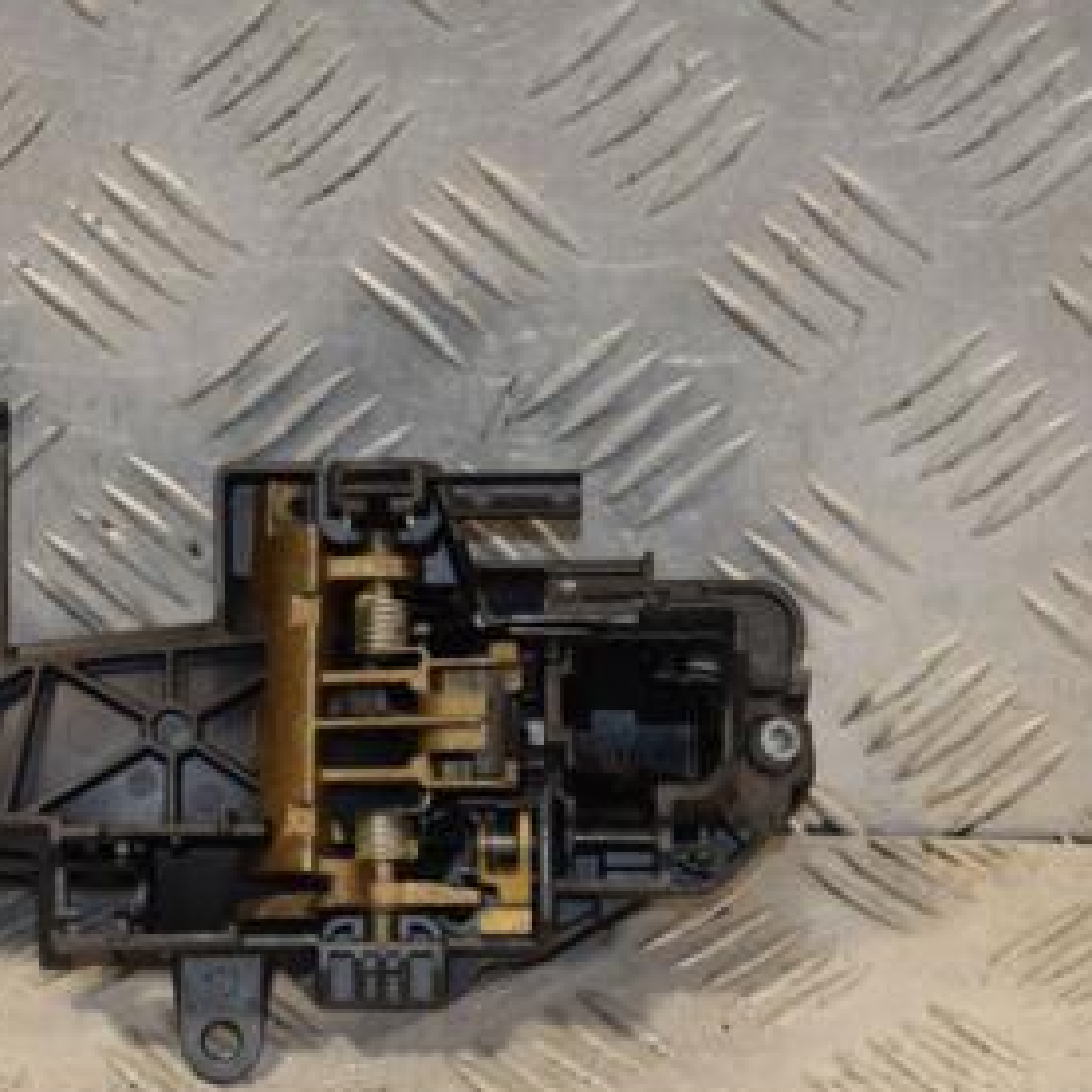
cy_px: 741
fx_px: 5710
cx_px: 213
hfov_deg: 10.9
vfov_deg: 10.9
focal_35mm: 160
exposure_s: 1/200
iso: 800
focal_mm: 58
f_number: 6.3
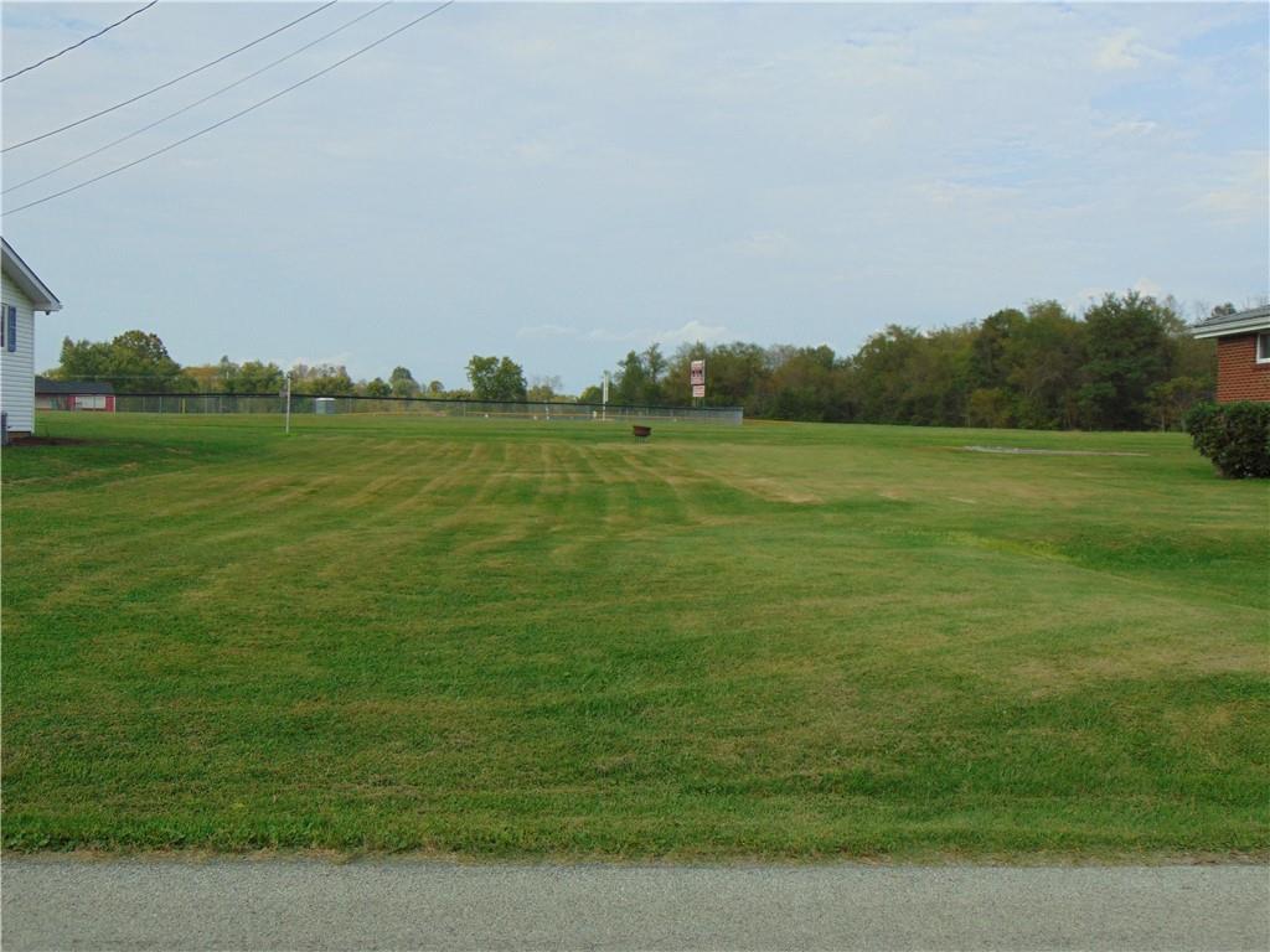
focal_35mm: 39
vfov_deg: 36.8
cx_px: 635
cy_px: 476
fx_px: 1431
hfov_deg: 47.9
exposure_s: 1/800
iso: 80
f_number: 3.3
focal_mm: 6.9
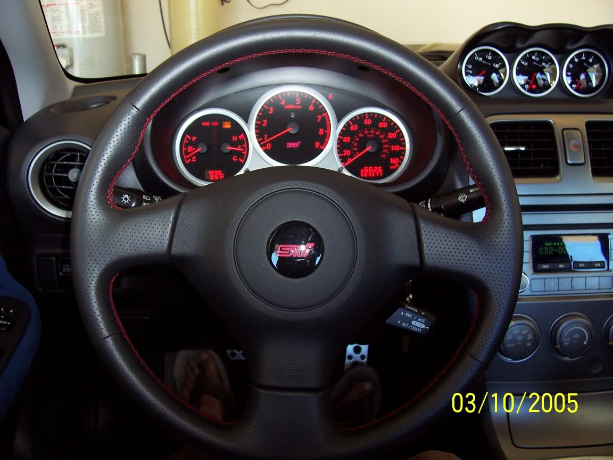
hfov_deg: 54.0
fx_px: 602
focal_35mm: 34
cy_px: 230
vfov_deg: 41.8
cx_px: 306
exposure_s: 1/60
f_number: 2.7
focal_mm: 5.6
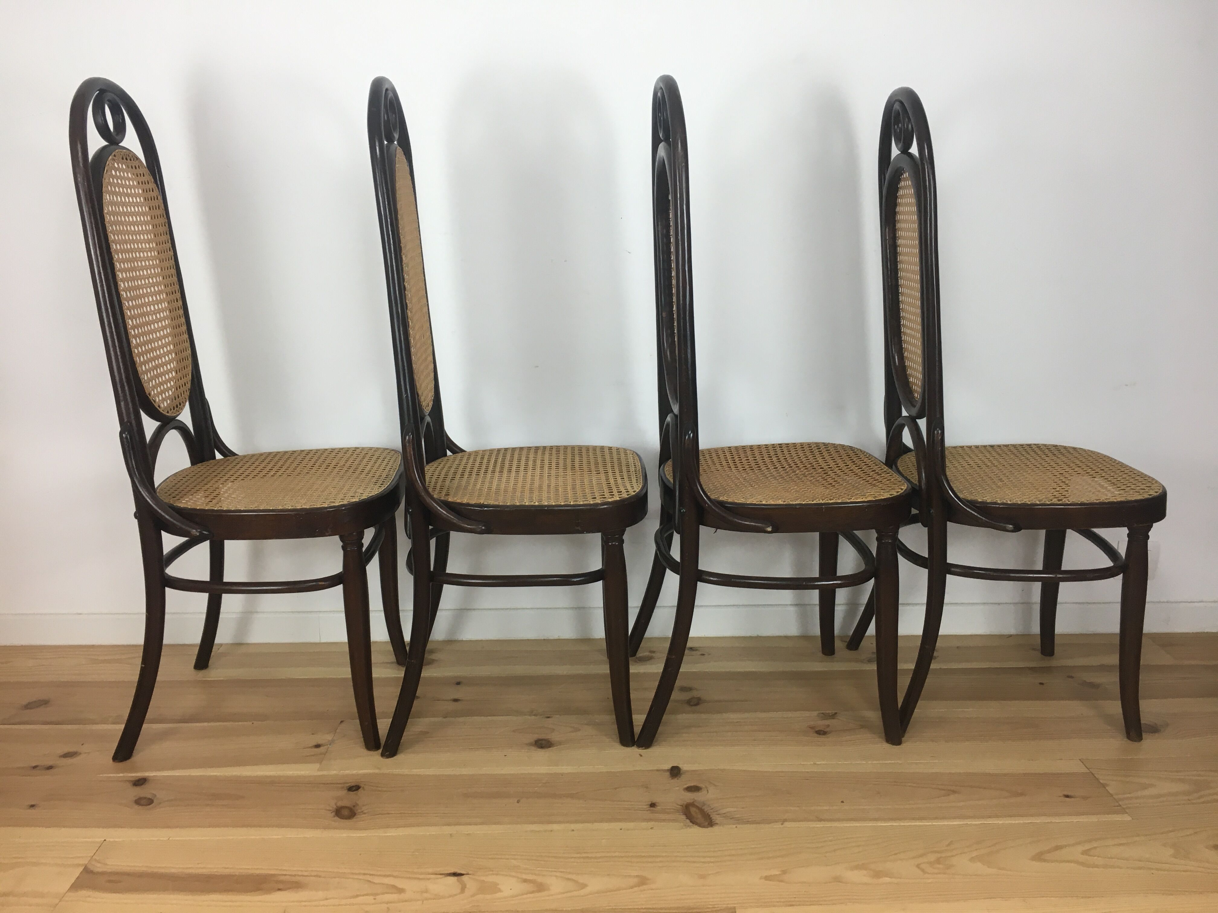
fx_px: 1020
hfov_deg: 61.7
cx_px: 609
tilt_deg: -13.8
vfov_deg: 48.2
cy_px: 456
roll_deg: +0.2
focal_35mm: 29
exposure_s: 1/33
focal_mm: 4.15
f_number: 2.2
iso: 32
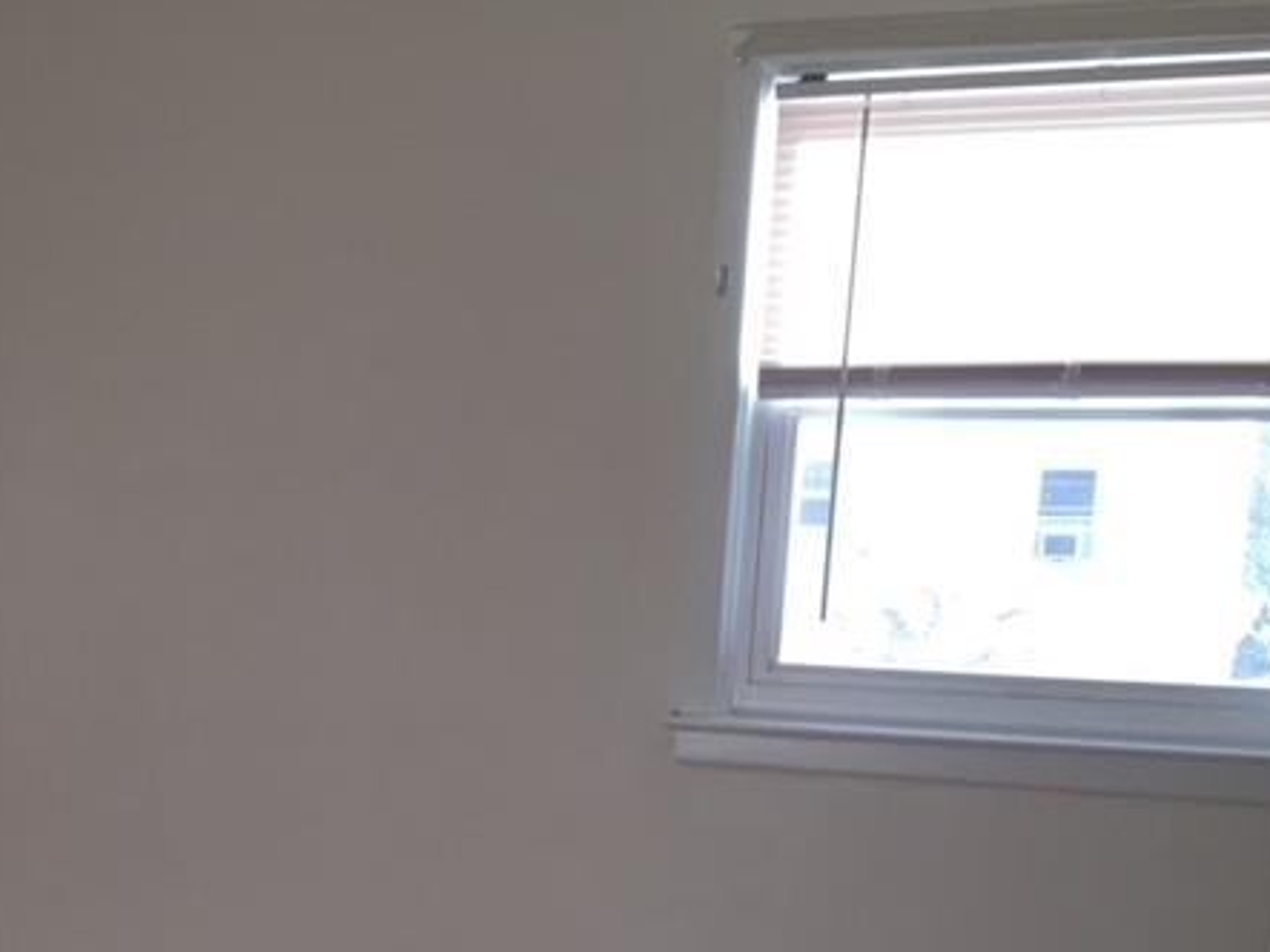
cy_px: 998
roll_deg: -1.3
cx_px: 118
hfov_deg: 27.9
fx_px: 2457
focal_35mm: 67
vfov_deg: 21.0
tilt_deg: -11.5
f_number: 2.2
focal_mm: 4.15
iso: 50
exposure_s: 1/120
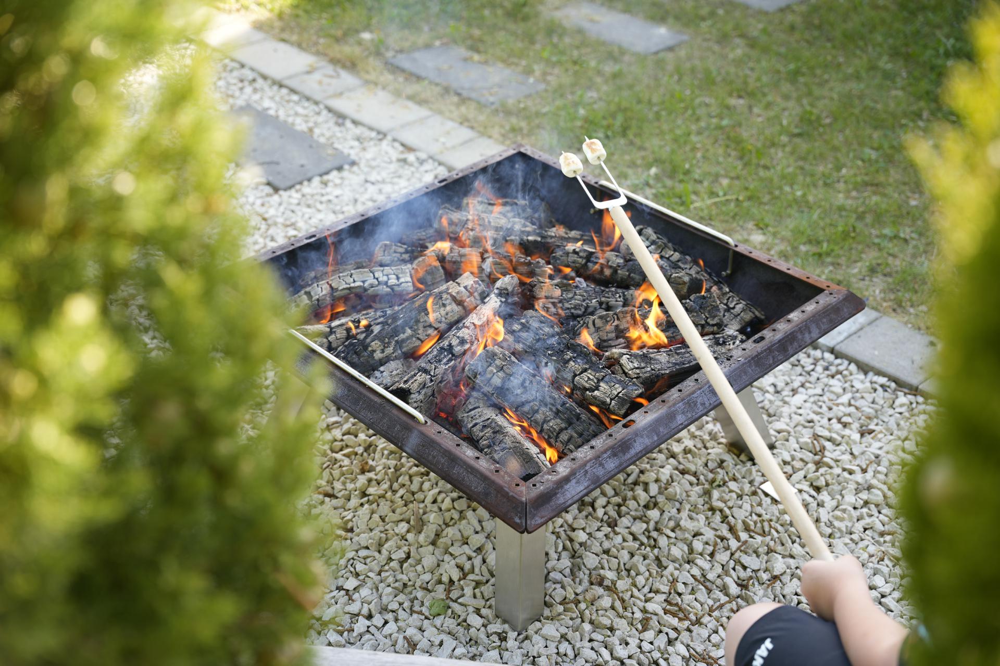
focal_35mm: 46
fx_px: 1292
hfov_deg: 42.3
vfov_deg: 28.9
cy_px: 333
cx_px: 500
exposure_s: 1/100
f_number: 3.2
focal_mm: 46.5
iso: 100
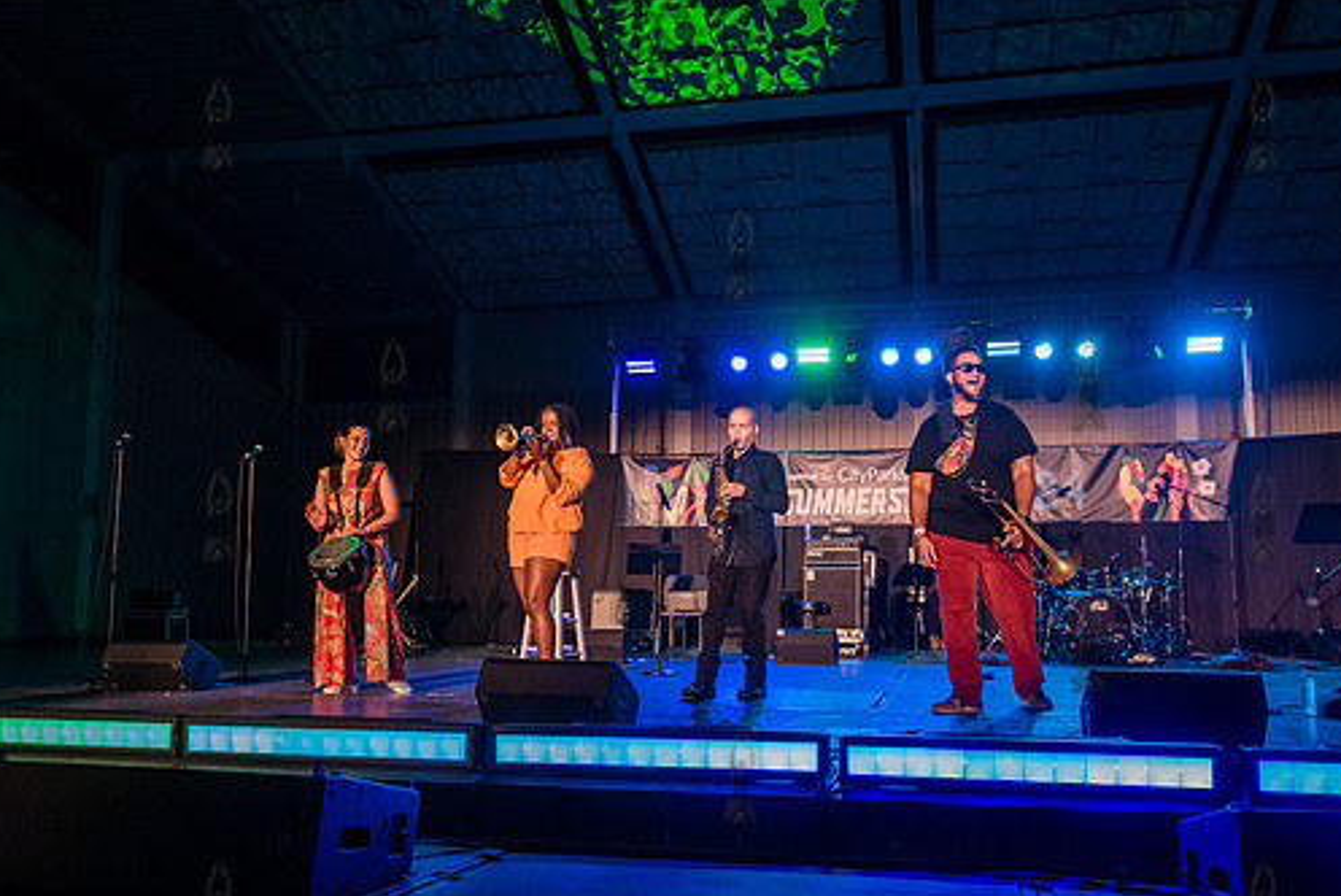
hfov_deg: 65.3
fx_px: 1044
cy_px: 514
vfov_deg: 46.3
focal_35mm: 28
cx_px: 739
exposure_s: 1/500
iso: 3200
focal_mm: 24
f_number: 4
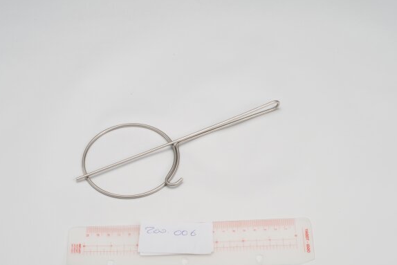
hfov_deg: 21.7
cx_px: 192
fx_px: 1037
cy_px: 136
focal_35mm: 94
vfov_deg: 14.6
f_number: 36
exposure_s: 1/6
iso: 200
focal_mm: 60
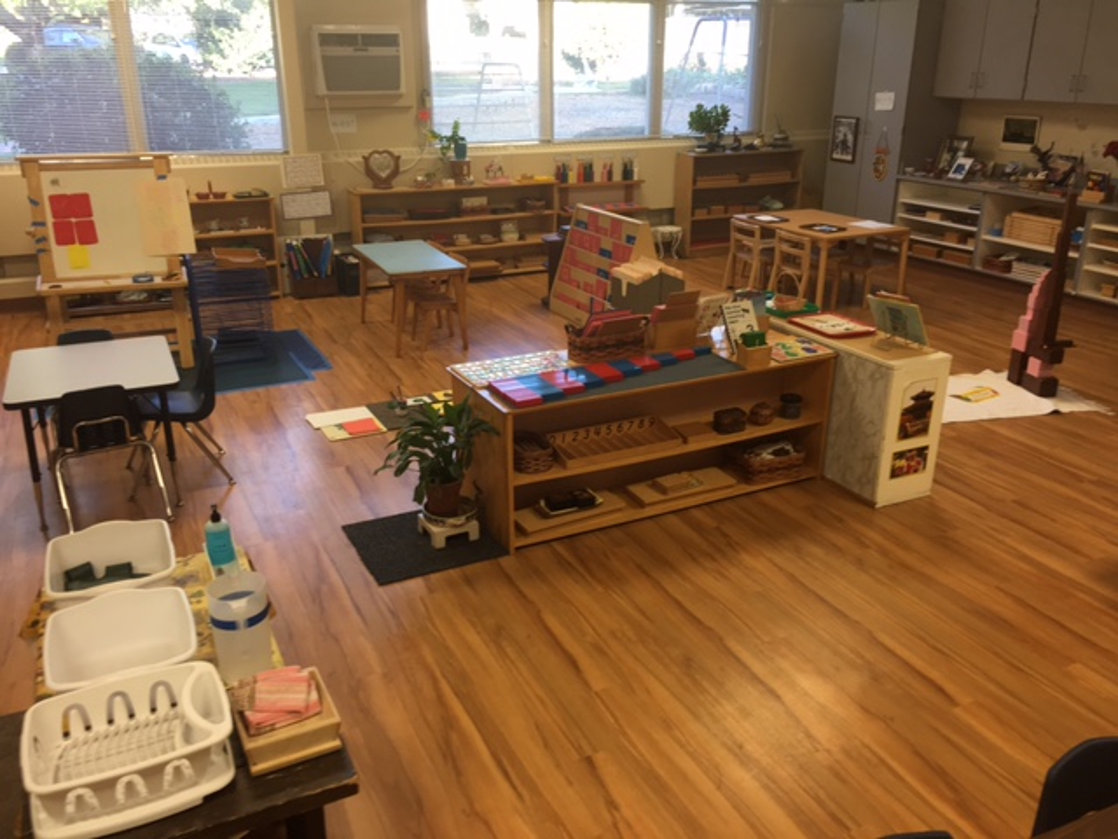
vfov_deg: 48.2
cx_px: 559
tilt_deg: -19.8
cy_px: 420
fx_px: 937
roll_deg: +0.0
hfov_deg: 61.7
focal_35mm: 29
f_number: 2.2
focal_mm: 4.15
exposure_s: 1/30
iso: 40
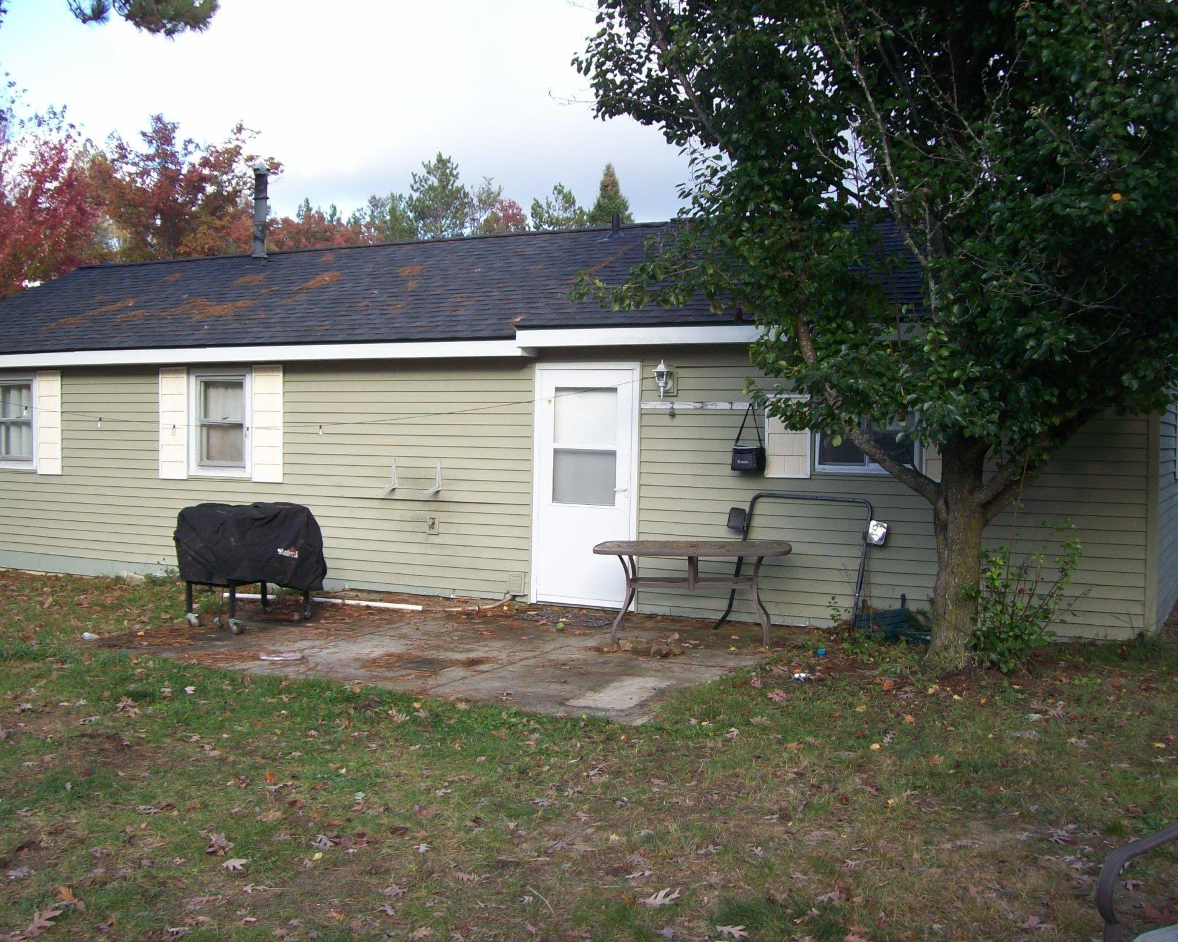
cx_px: 569
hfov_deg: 47.9
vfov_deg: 39.2
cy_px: 465
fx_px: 1325
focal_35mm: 38
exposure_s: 1/269
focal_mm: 6
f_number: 2.7
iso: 80
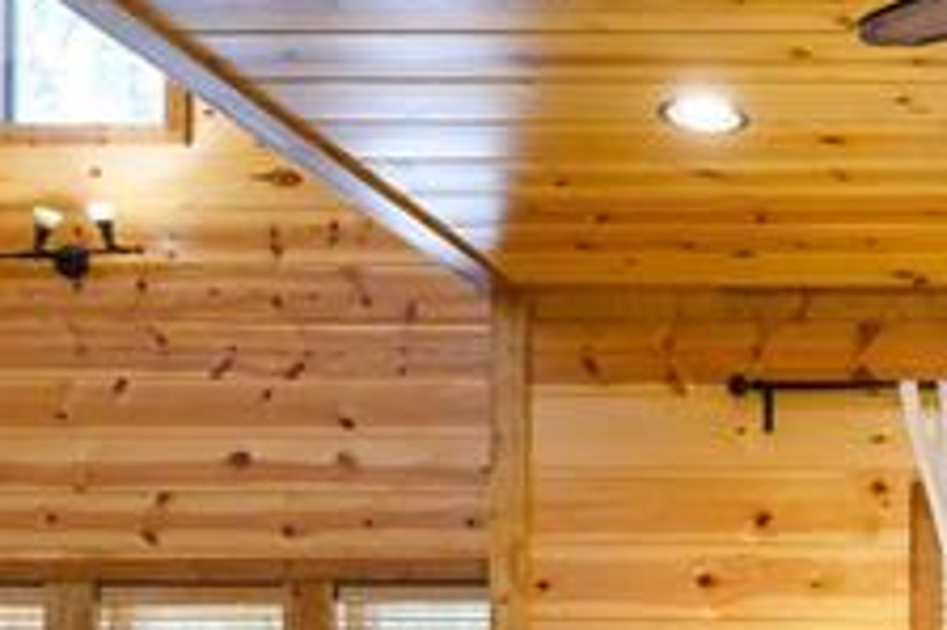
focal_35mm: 64
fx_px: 1682
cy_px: 808
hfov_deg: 26.4
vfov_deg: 19.6
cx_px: 1249
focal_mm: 14
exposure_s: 1/40
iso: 500
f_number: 5.6
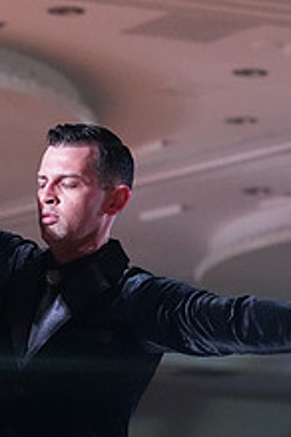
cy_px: 543
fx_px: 3989
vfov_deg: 6.2
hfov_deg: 4.2
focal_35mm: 329
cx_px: -9
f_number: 5
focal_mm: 124
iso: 10000
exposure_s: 1/400
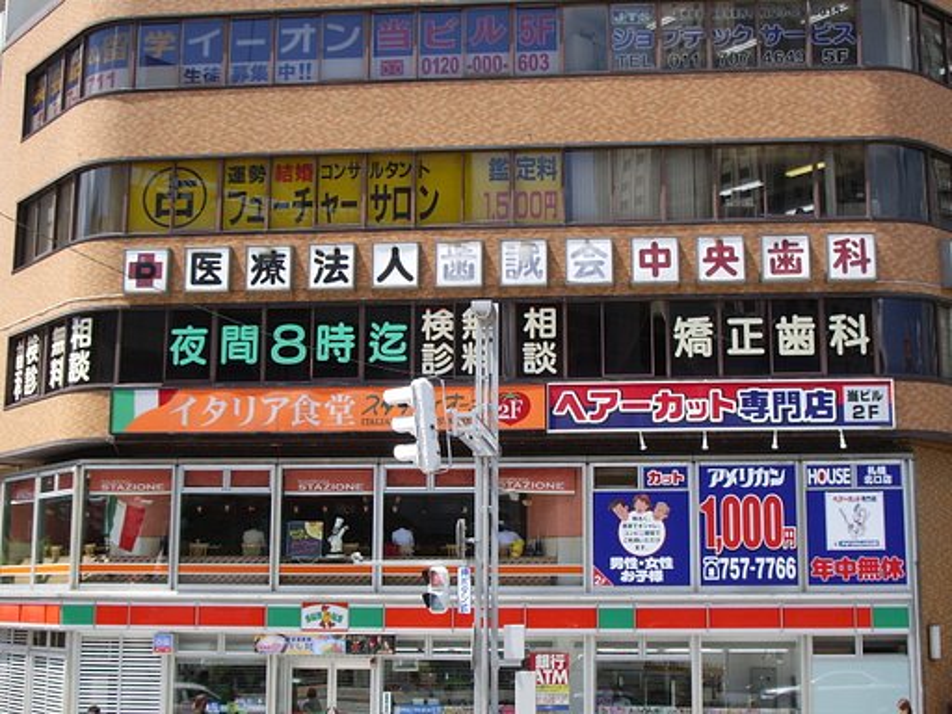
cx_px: 476
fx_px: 1375
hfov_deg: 38.2
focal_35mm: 50
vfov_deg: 29.1
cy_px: 357
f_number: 5
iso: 80
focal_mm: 8.2
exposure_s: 1/200
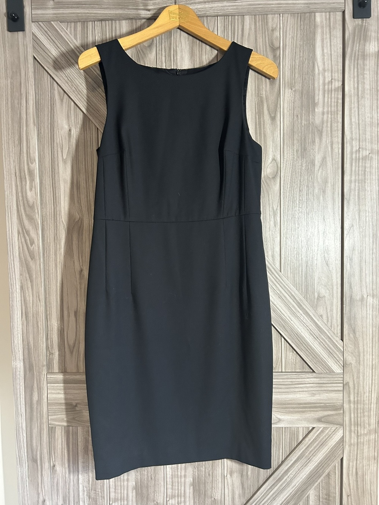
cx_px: 190
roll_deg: +1.9
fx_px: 379
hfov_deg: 53.1
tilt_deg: -3.9
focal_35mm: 26
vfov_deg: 67.3
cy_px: 252
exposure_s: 1/60
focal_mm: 5.7
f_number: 1.5
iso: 400
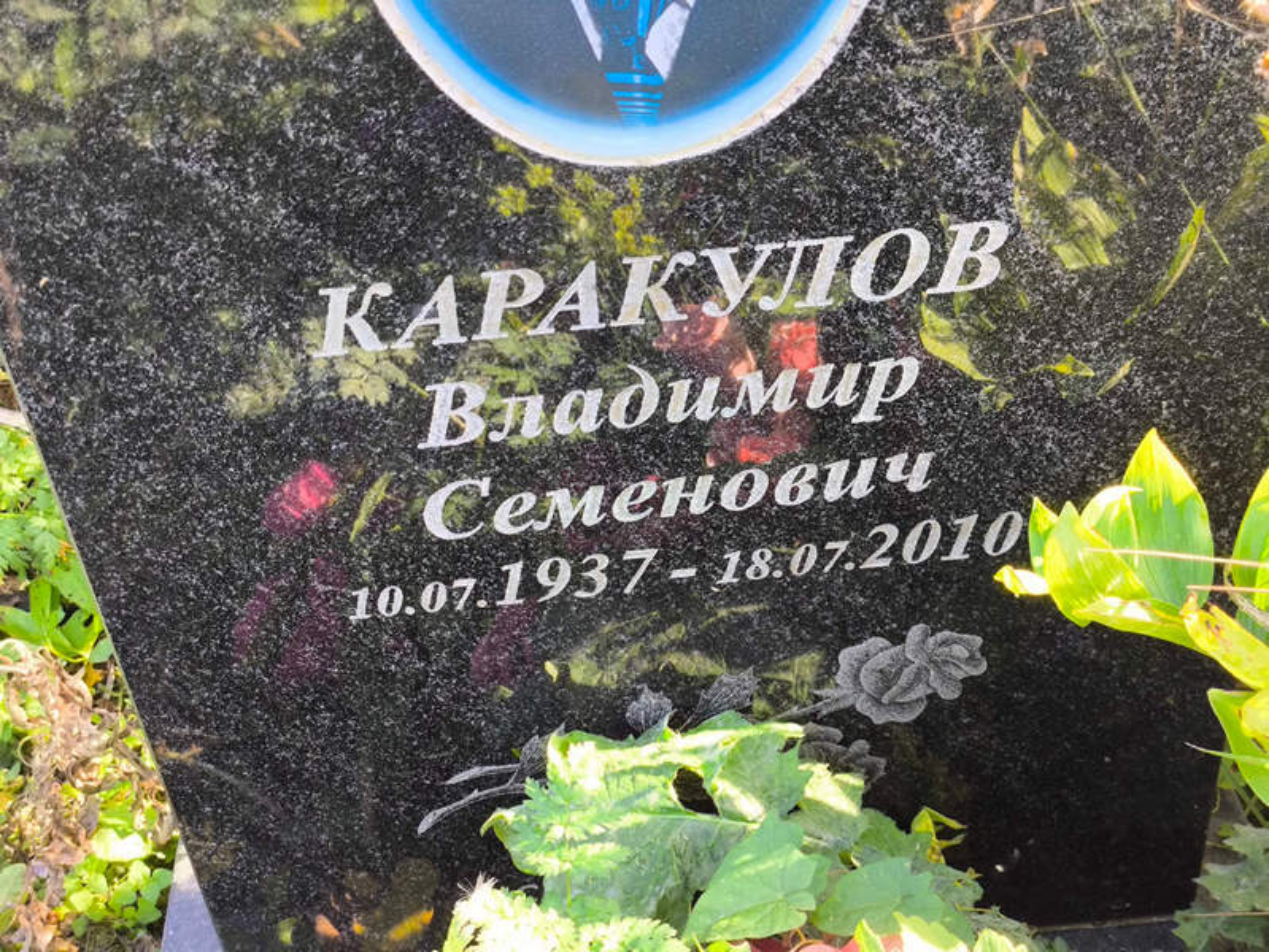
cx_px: 634
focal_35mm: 50
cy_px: 476
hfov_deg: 38.2
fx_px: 1834
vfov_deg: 29.1
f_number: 1.7
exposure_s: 1/100
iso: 80
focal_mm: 4.71
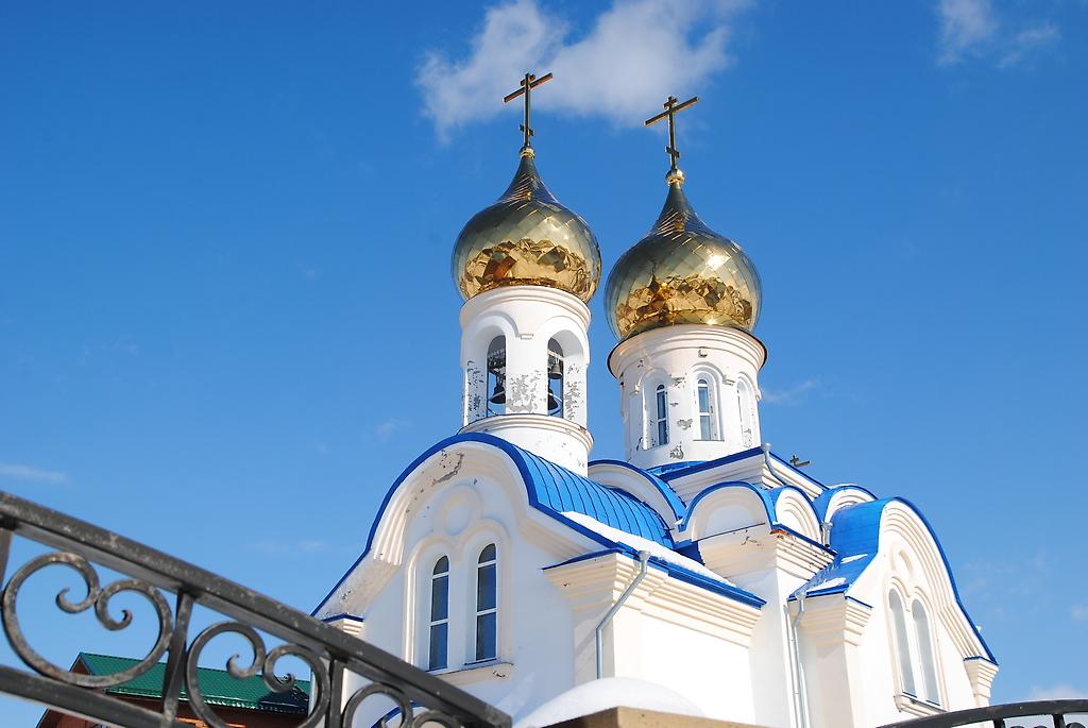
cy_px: 364
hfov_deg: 49.5
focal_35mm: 39
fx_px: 1180
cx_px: 544
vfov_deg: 34.3
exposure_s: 1/320
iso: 100
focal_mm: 26
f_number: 9
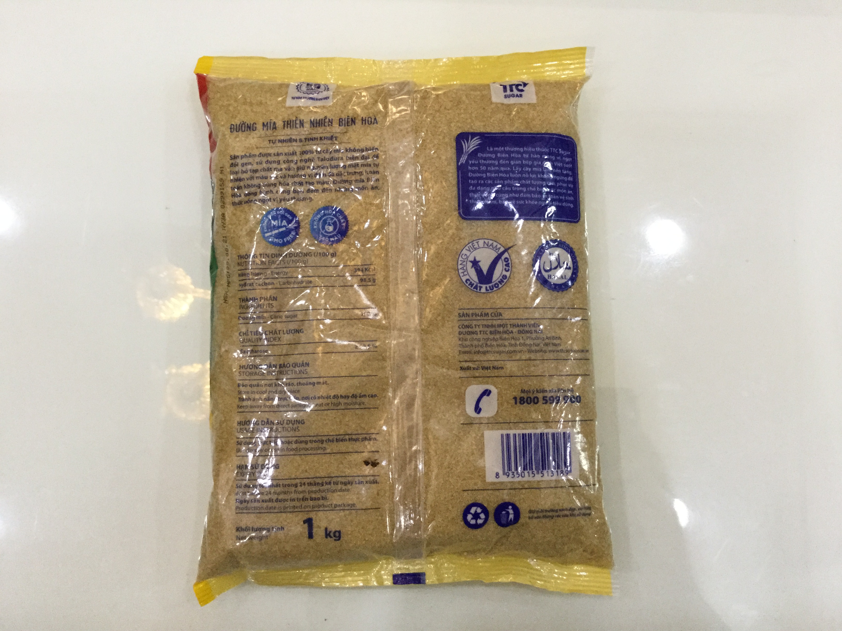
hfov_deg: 58.4
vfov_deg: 45.4
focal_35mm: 31
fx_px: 754
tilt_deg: -83.1
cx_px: 421
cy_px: 316
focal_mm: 3.3
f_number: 2.4
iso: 200
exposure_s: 1/33
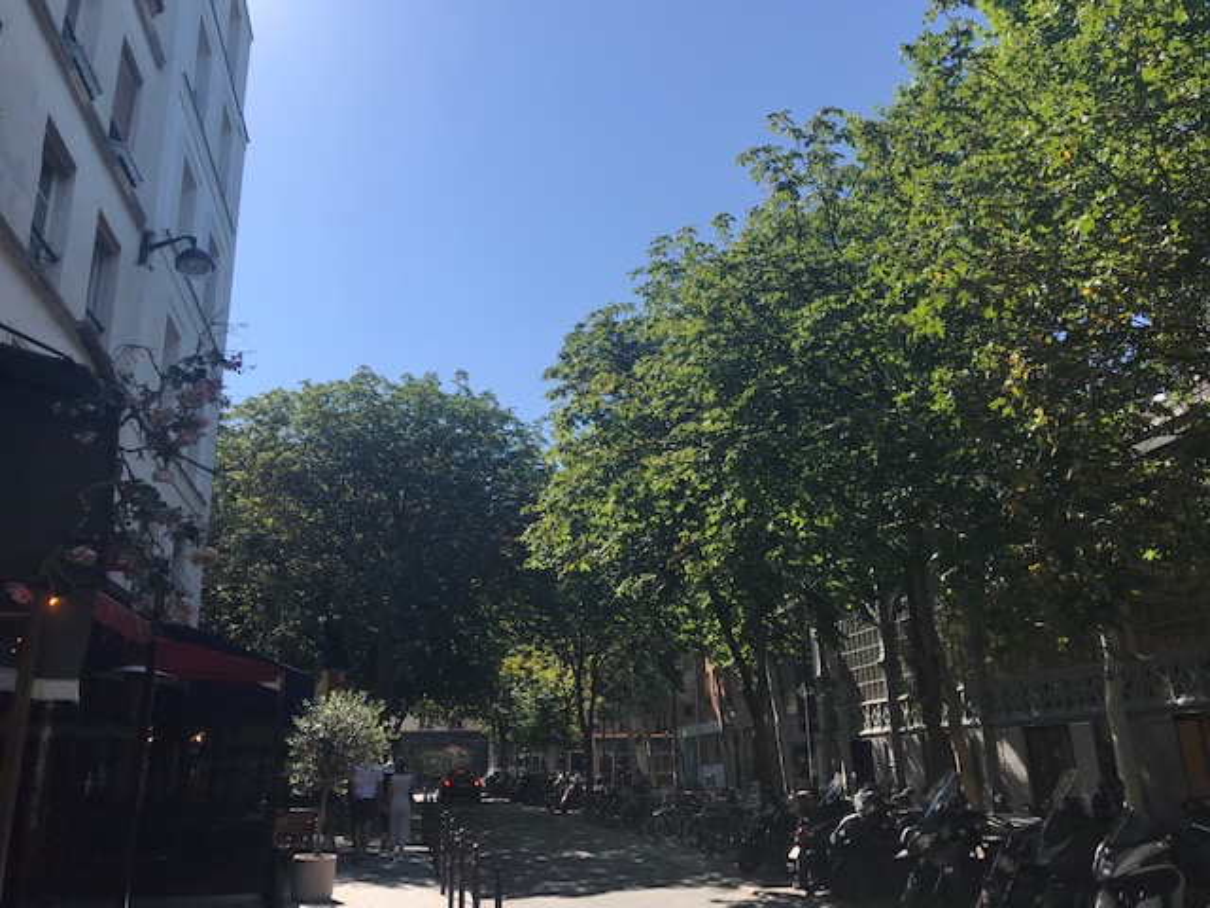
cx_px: 605
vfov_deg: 49.7
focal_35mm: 28
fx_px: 979
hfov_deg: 63.4
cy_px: 454
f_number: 1.8
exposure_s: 1/1880
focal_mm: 3.99
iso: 20
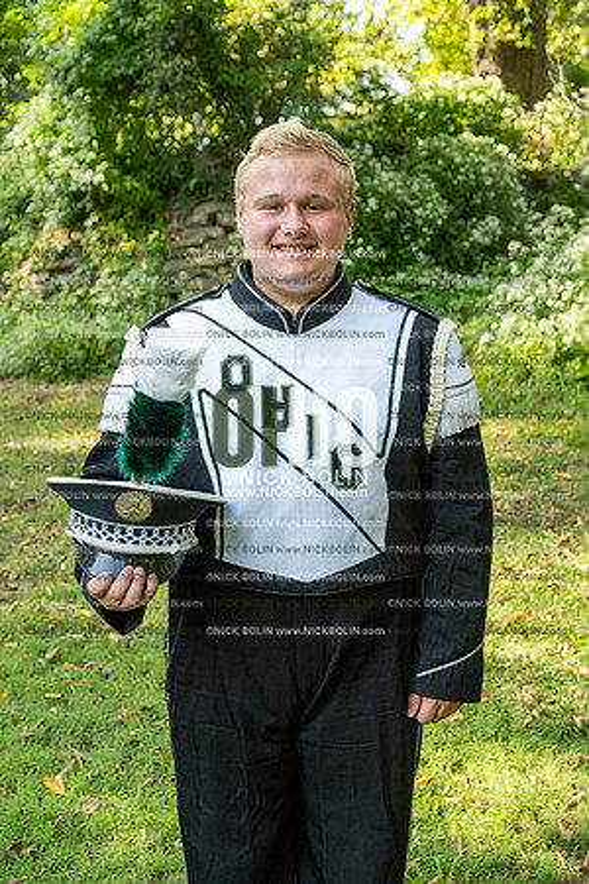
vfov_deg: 39.6
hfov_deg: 27.0
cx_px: 294
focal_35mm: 50
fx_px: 1227
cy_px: 442
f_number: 5.6
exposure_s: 1/800
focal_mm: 50
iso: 1250
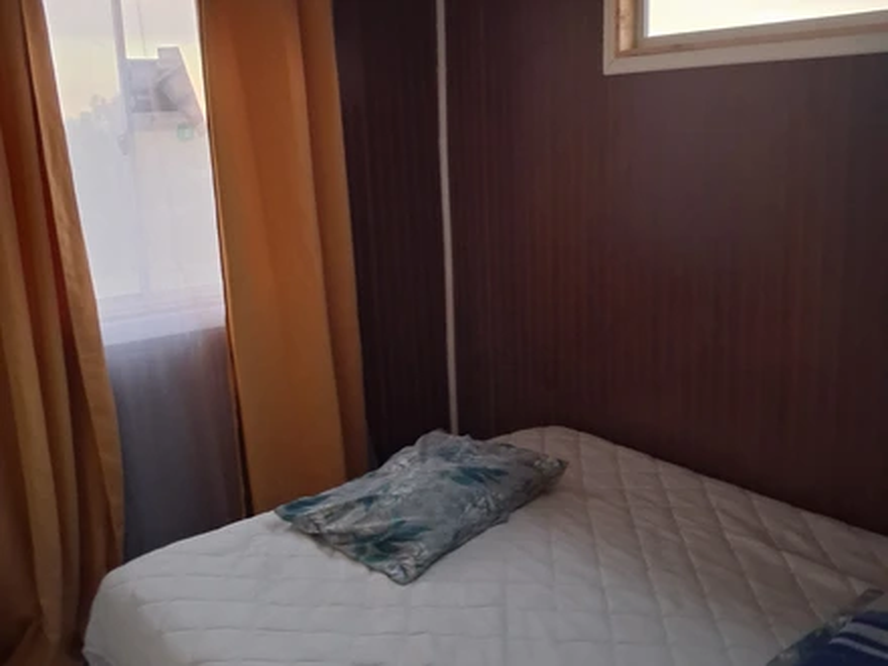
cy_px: 333
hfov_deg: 65.3
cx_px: 444
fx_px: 693
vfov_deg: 51.4
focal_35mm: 27
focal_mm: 4
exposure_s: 1/14
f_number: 1.8
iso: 1000
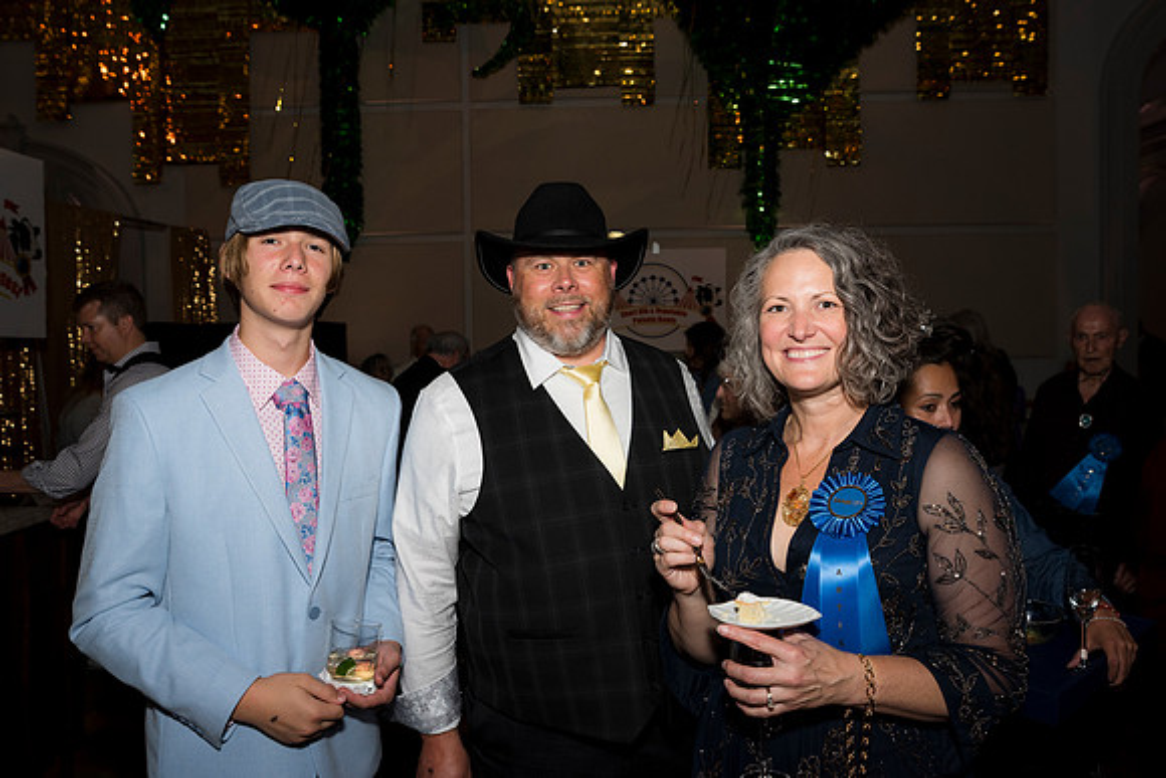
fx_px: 1026
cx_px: 583
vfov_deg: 41.5
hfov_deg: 59.2
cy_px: 389
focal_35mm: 32
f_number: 5.6
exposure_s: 1/160
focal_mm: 31
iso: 800
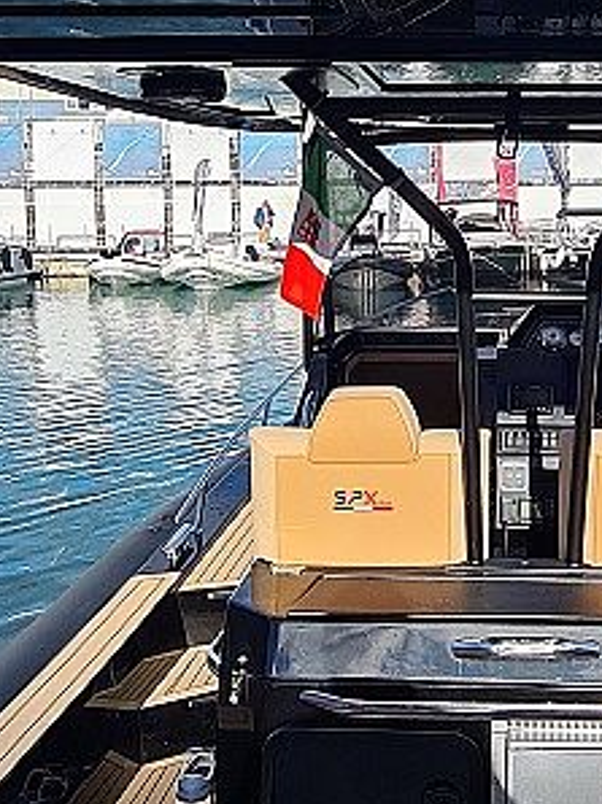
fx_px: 1022
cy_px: 275
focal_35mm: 44
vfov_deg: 42.5
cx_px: 494
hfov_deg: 31.8
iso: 50
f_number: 2.2
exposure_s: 1/1436
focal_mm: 2.2
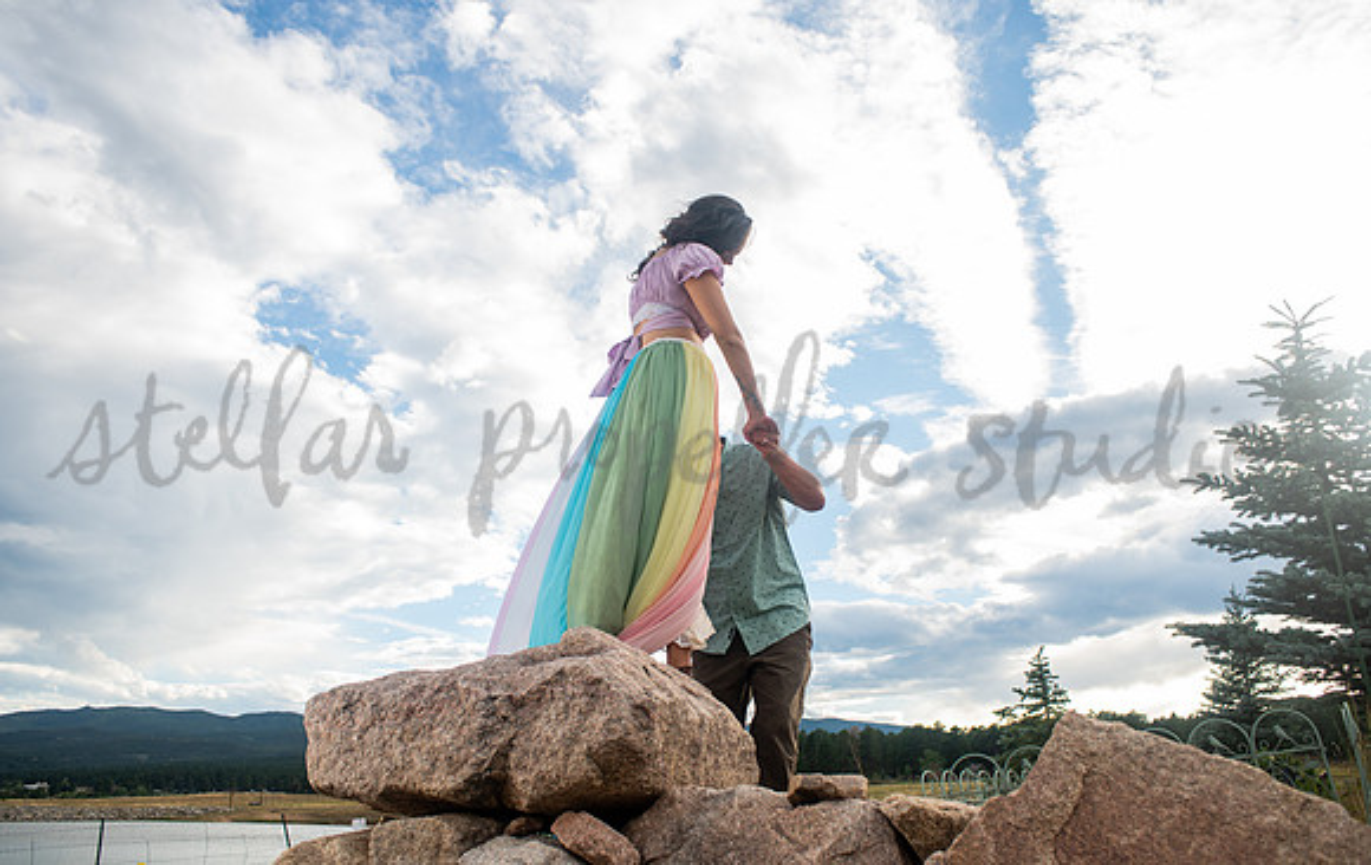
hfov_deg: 65.5
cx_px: 686
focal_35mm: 28
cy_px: 456
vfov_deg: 44.2
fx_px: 1065
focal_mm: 28
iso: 100
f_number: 6.3
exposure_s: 1/200
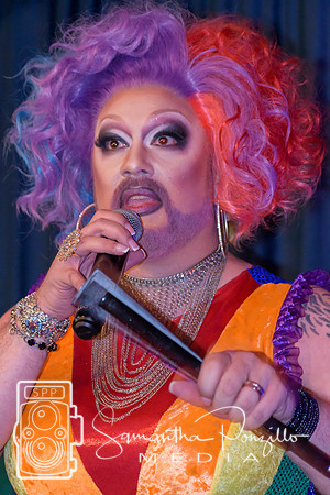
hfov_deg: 10.6
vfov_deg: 15.9
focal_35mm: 129
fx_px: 1774
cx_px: 165
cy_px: 248
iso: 4500
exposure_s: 1/60
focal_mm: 86
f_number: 4.8
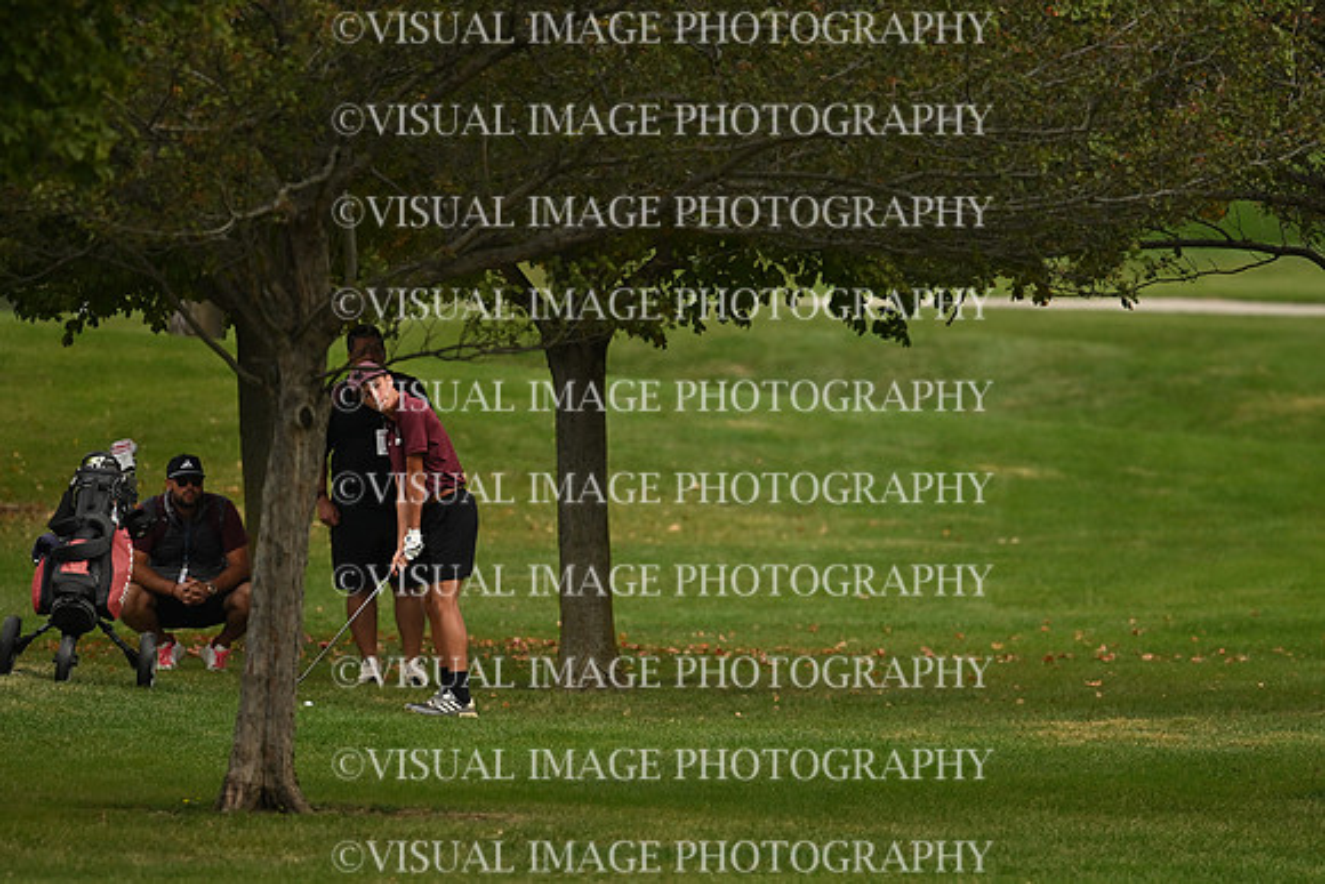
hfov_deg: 3.4
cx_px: 662
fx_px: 22087
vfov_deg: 2.3
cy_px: 442
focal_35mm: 600
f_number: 4.5
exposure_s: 1/2000
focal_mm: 400
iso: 500
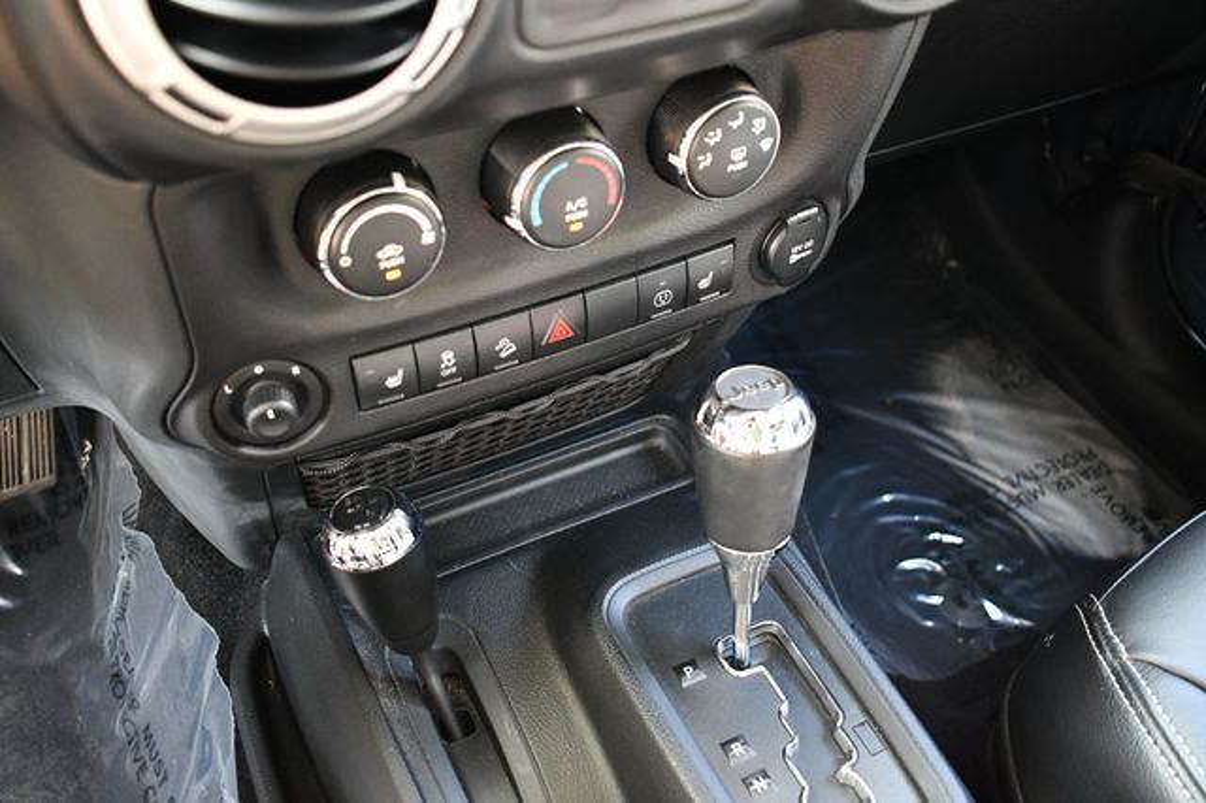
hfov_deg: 57.2
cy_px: 402
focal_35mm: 33
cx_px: 603
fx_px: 1105
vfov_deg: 39.9
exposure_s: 1/100
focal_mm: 22
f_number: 3.8
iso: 3200
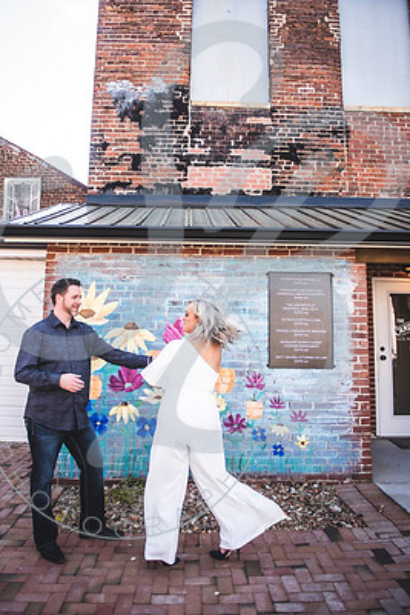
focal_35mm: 27
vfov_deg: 67.2
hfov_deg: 47.9
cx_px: 192
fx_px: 461
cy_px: 280
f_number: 2.8
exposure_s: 1/400
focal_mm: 24
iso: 100
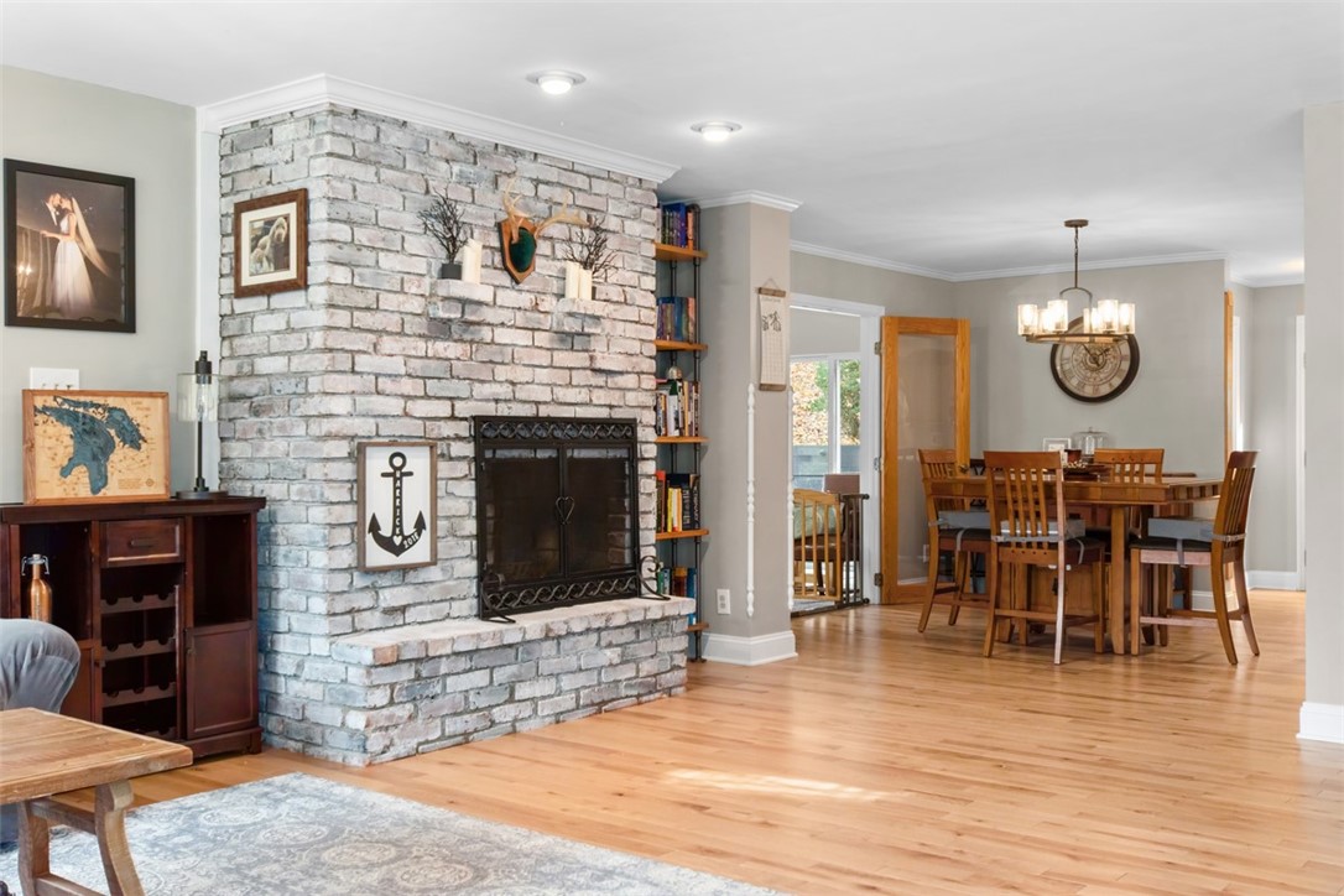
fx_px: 1344
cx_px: 672
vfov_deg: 36.9
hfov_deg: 53.1
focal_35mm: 36
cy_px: 448
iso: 400
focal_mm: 24
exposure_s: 3
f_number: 8
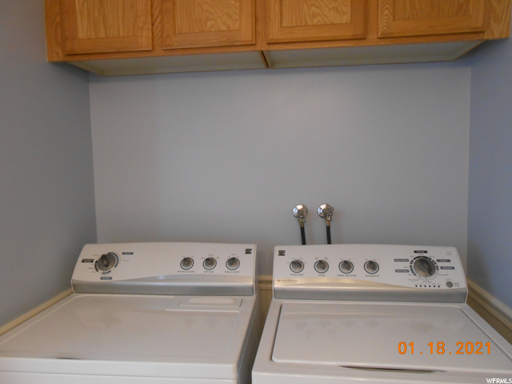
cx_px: 256
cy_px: 192
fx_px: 385
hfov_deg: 67.3
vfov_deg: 53.1
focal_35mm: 26
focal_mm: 4.6
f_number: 3.5
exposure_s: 1/30
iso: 320
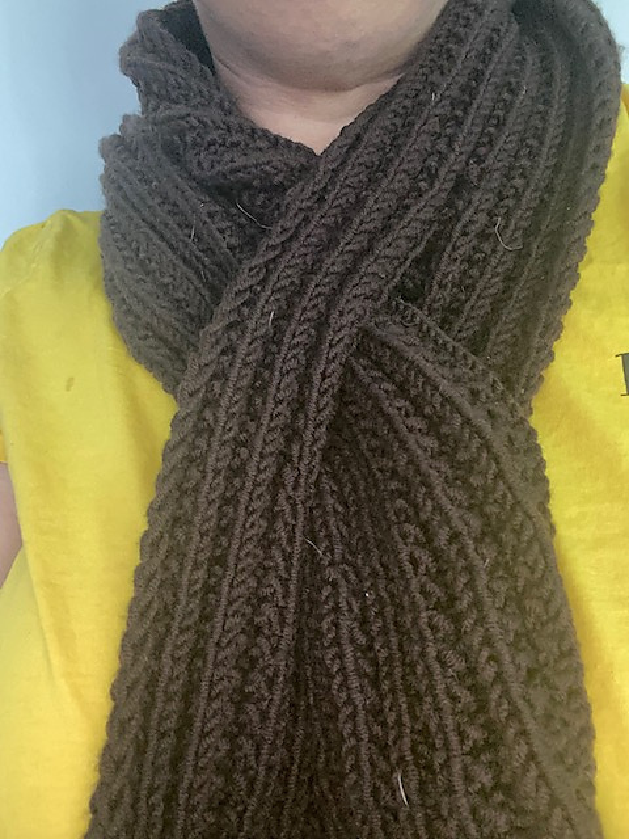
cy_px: 420
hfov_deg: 46.8
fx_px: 727
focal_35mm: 30
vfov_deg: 60.0
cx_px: 314
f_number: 2.2
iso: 400
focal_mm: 2.71
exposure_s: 1/38
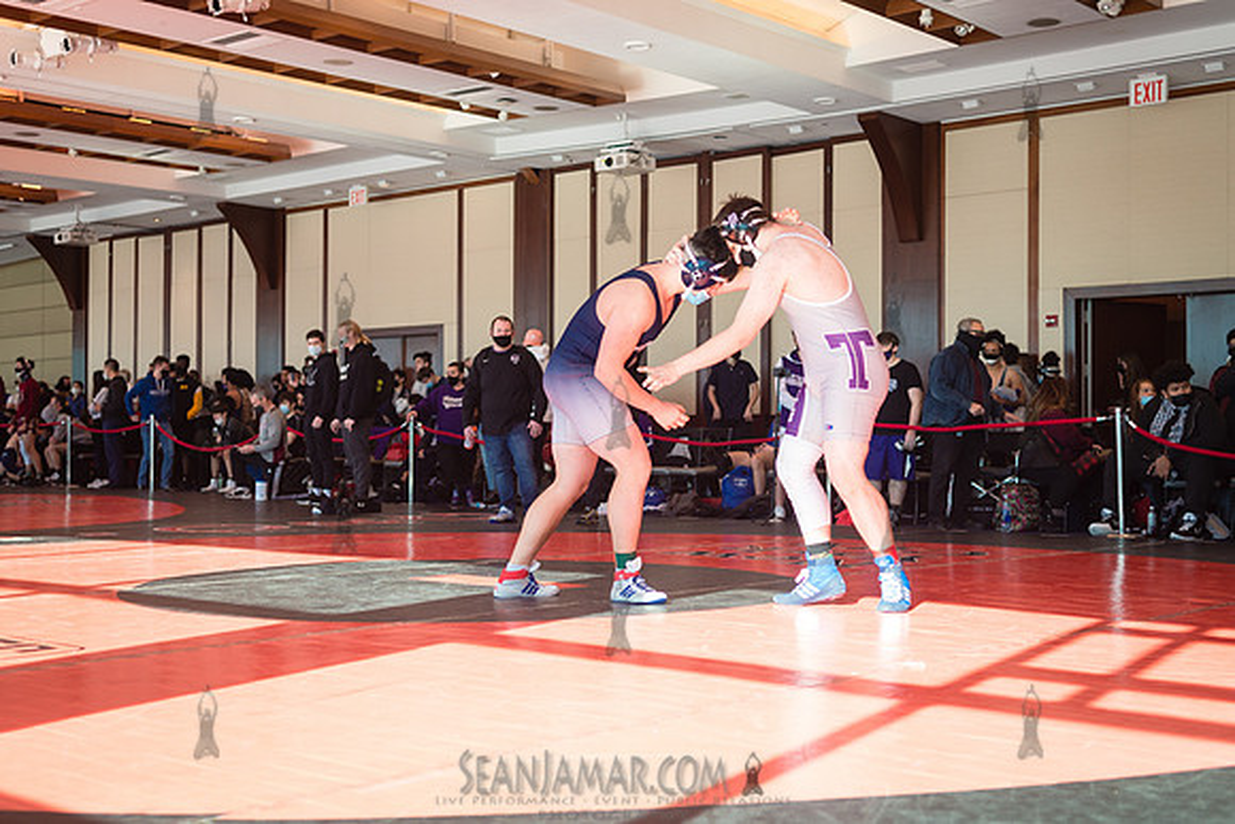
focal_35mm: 45
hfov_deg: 43.8
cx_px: 618
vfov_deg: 30.0
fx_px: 1538
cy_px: 412
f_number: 2.8
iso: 400
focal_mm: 35
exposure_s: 1/400
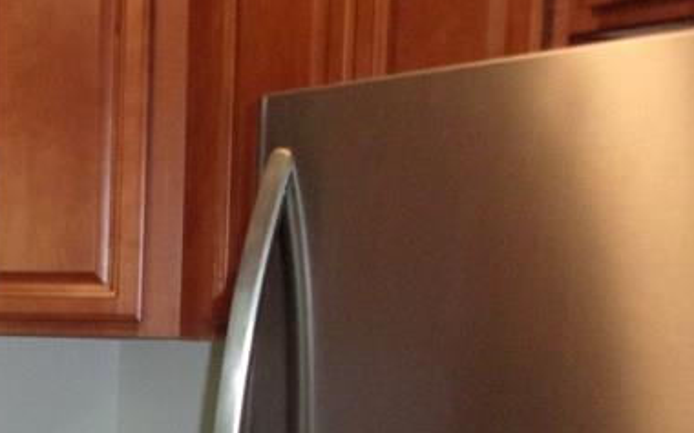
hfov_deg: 24.1
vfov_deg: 15.8
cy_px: 497
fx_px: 1512
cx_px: -80
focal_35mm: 80
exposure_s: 1/34
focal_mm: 5.1
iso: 400
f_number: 3.9
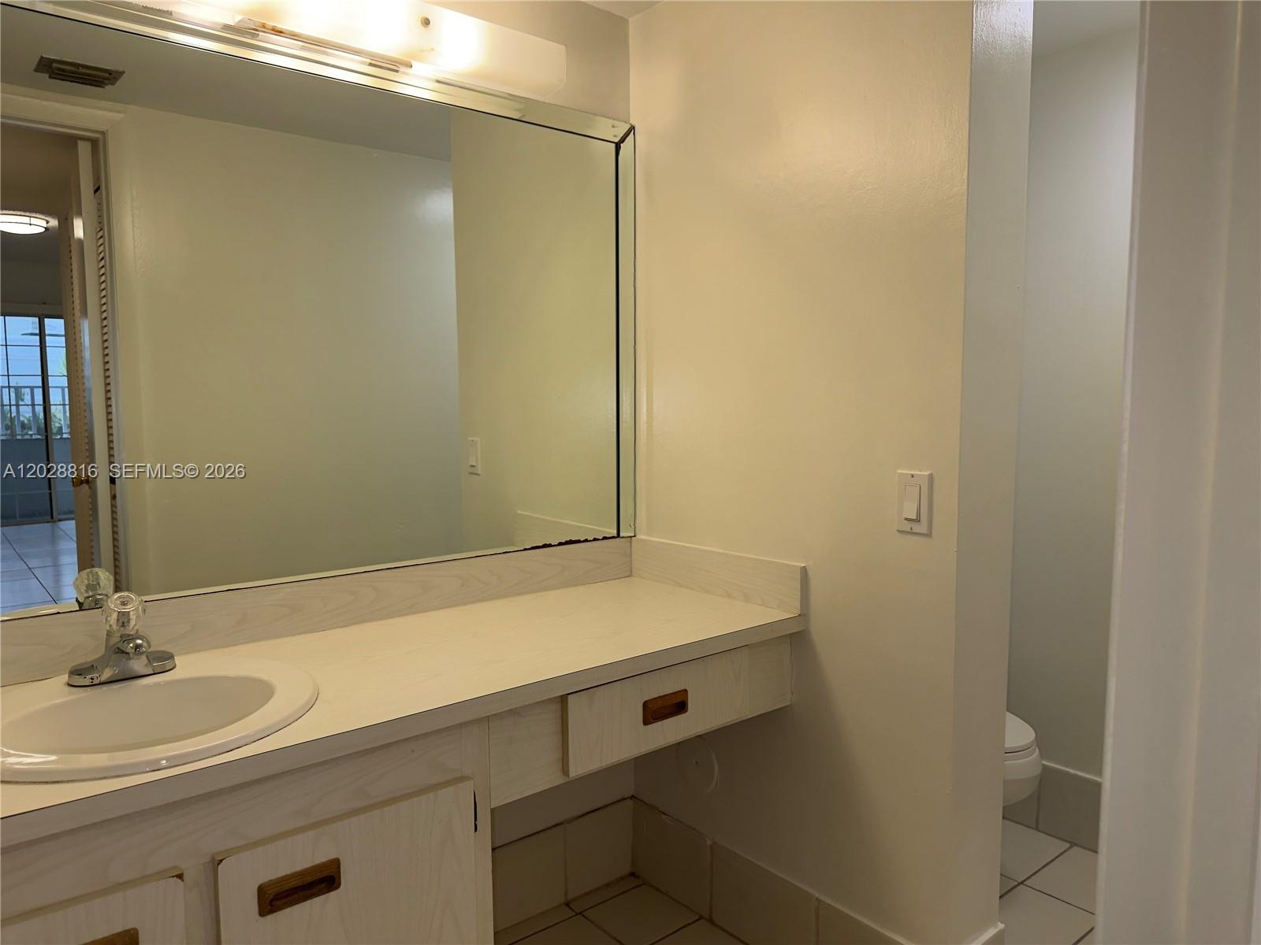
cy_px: 472
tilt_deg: -5.3
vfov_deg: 56.8
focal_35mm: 24
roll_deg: +0.7
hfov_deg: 71.6
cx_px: 630
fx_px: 874
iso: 50
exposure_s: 1/153
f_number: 1.78
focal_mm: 6.76
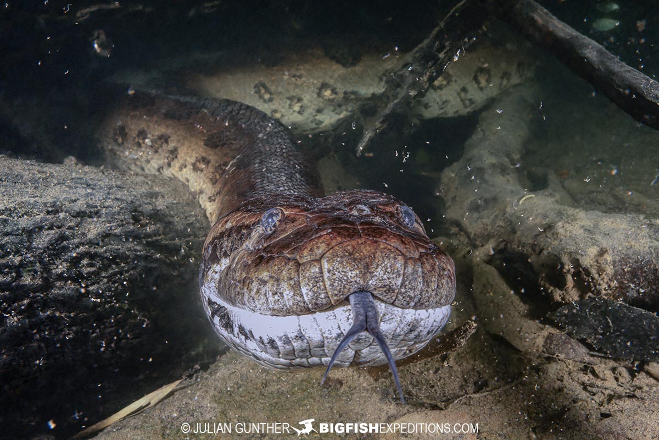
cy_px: 220
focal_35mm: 31
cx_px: 330
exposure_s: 1/320
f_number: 16
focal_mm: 31
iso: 500
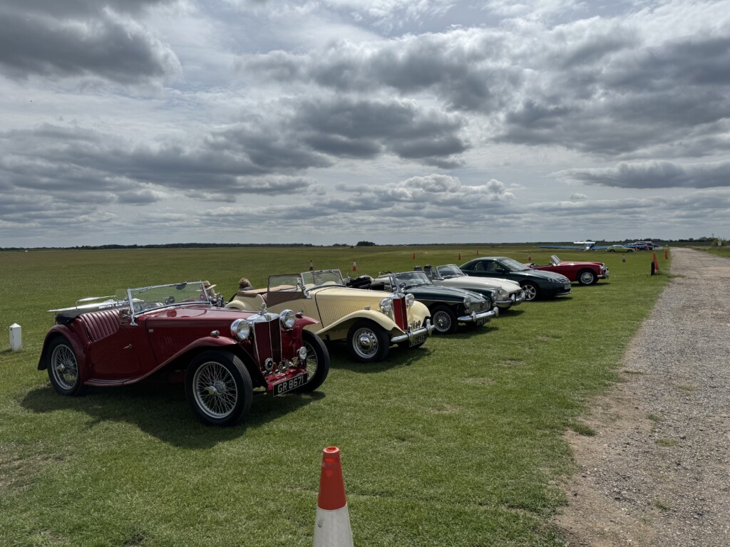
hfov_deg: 71.6
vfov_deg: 56.8
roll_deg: -1.6
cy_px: 274
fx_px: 506
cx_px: 365
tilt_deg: -6.3
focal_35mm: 24
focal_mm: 6.76
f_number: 1.78
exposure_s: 1/12346
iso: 64
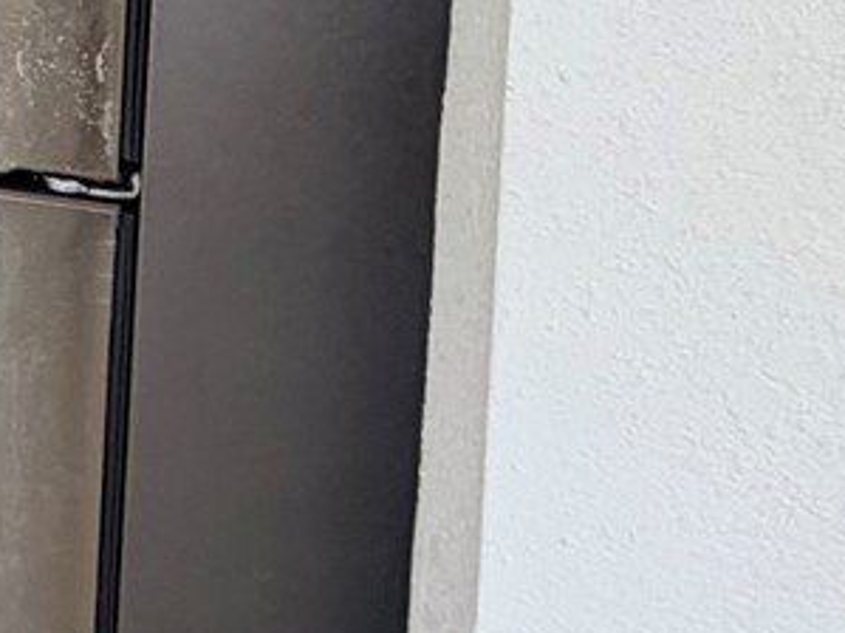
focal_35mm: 75
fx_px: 1830
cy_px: -345
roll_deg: -0.9
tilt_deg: -7.0
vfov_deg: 17.4
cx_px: -876
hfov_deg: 17.7
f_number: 2.2
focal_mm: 2.22
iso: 250
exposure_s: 1/120
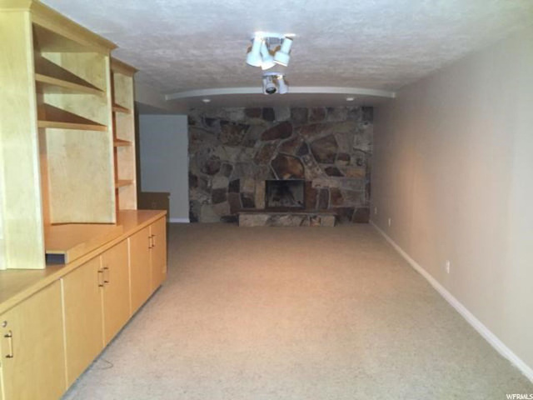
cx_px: 266
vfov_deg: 48.2
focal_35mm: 29
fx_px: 447
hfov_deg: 61.7
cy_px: 200
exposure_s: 1/15
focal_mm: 4.15
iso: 320
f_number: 2.2
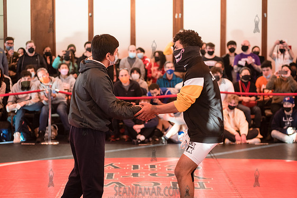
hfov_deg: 23.9
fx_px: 701
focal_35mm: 85
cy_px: 101
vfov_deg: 16.1
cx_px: 154
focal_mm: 80
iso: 3200
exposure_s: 1/400
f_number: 3.5
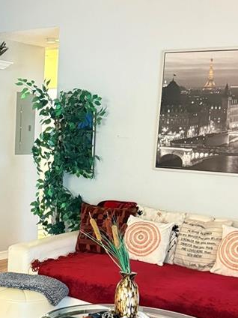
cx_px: -4
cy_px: 197
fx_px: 623
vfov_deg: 28.5
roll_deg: -2.3
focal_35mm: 68
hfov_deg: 20.8
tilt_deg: -5.2
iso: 1250
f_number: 1.78
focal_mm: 6.76
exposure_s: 1/30
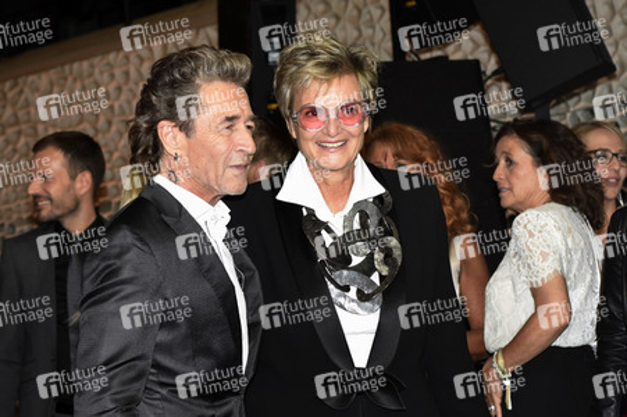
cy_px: 208
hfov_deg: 19.5
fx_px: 1827
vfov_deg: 13.0
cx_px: 314
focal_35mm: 105
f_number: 5
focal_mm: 70
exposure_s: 1/200
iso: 800
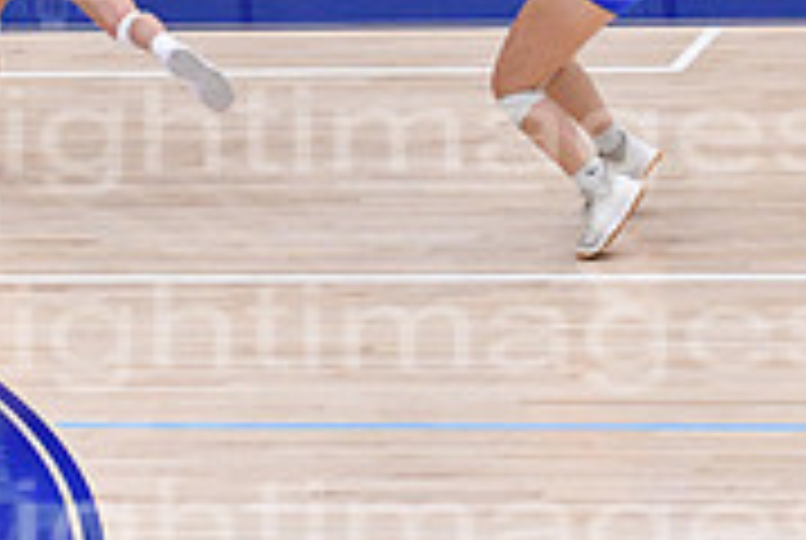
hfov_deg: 6.0
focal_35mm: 340
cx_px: 225
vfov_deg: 4.1
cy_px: 43
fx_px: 7625
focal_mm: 70
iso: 6400
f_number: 3.2
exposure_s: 1/1000
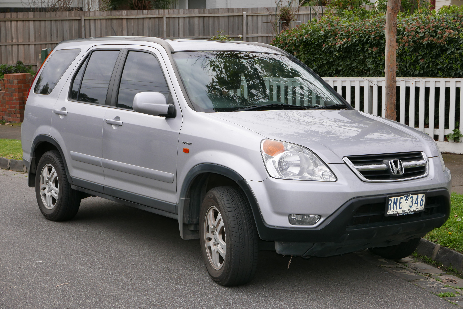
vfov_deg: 21.0
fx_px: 837
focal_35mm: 65
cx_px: 232
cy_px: 154
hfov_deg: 30.9
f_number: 5.6
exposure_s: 1/250
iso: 200
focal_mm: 29.3
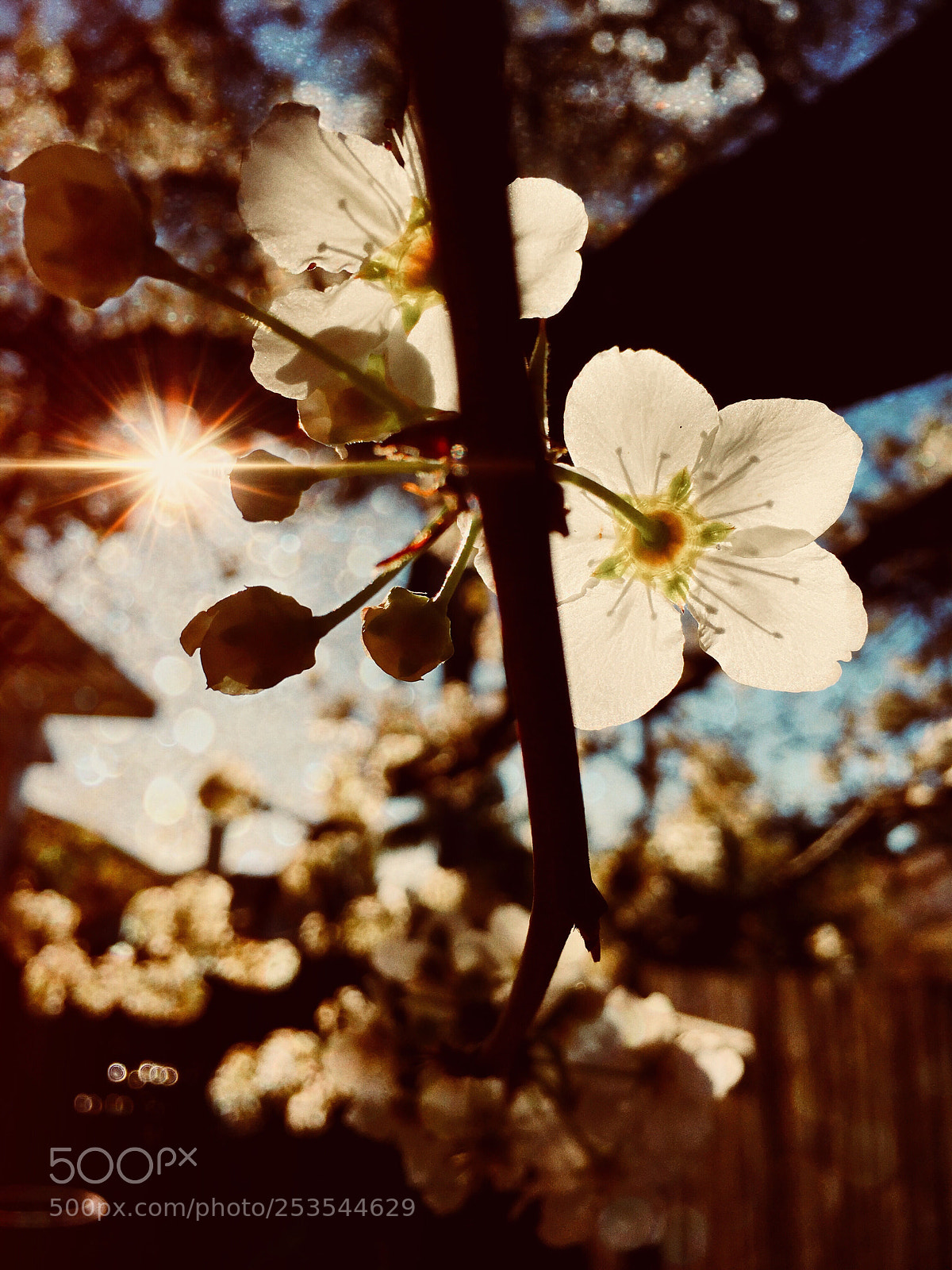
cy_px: 635
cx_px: 476
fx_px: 1063
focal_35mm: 29
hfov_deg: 48.2
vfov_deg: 61.7
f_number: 2.2
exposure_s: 1/2959
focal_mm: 4.15
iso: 25
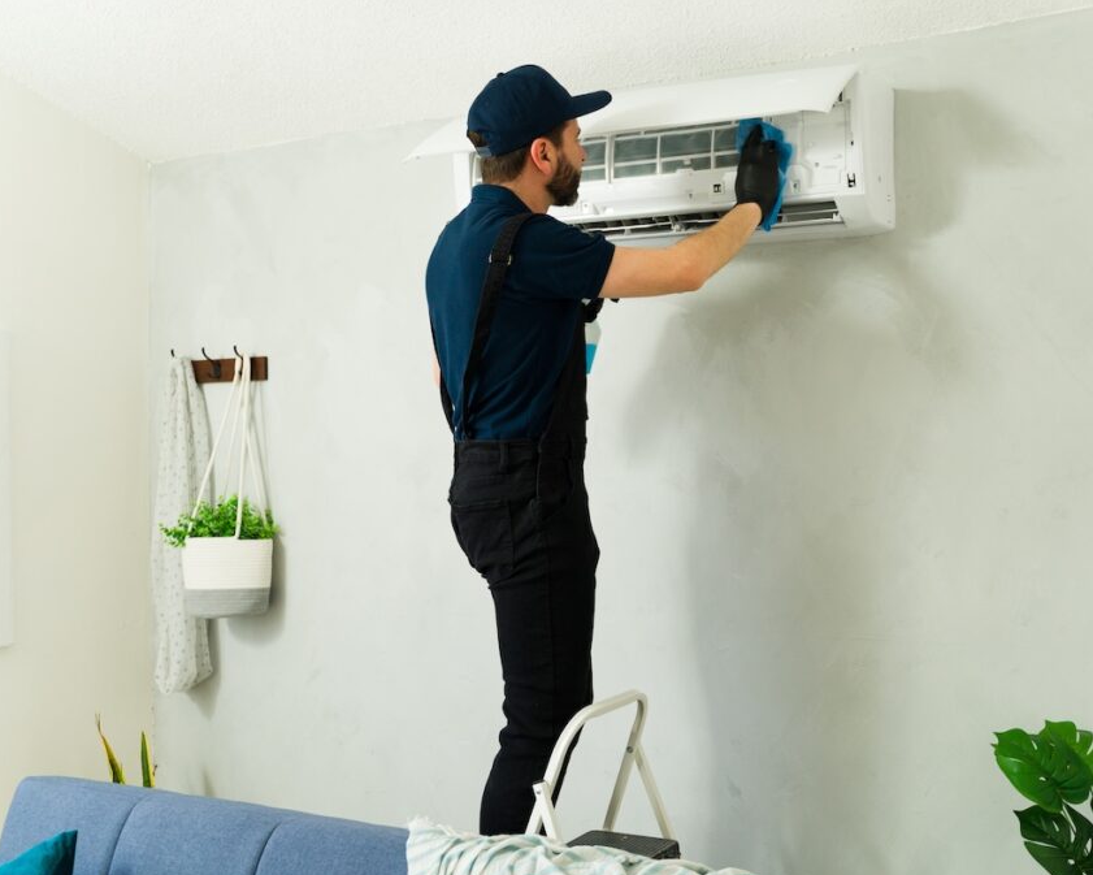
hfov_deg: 45.6
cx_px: 636
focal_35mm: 40
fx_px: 1294
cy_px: 440
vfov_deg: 37.3
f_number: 2.8
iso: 800
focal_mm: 35
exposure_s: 1/125
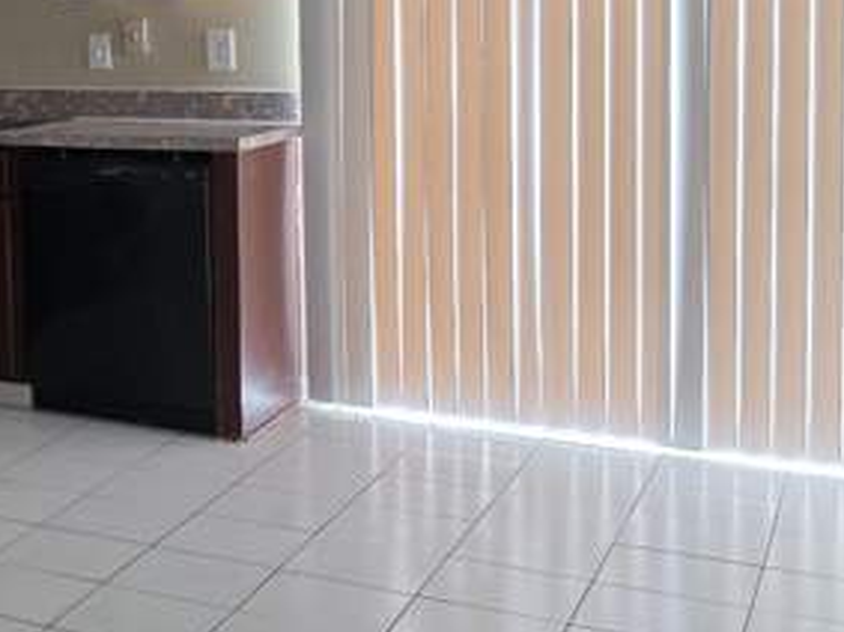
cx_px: -292
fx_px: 1584
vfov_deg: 22.2
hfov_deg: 25.2
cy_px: 101
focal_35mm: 65
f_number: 1.7
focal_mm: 6.3
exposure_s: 1/180
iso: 200
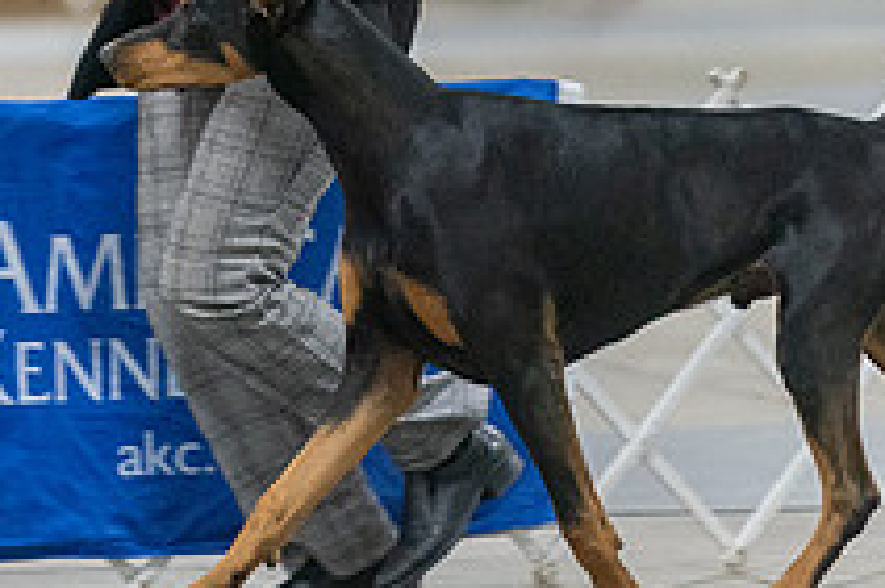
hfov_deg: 3.8
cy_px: -123
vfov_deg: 2.5
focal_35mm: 547
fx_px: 13436
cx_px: 422
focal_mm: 200
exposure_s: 1/320
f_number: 2.8
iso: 6400
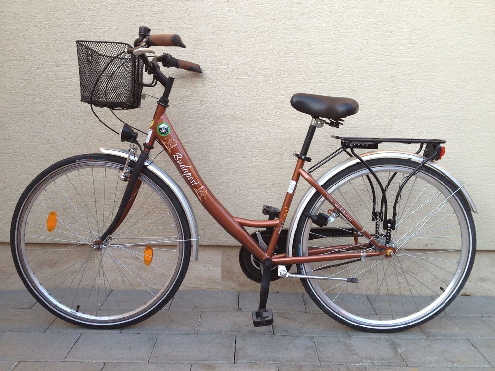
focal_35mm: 35
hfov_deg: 52.6
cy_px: 186
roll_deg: -1.0
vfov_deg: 40.7
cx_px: 248
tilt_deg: -10.6
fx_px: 500
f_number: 2.4
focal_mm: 4.28
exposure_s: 1/120
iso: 64
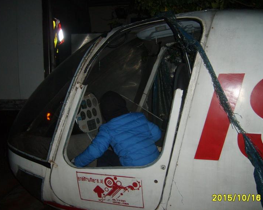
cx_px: 124
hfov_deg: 47.9
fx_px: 296
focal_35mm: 38
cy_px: 102
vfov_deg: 39.1
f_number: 2.8
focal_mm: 5.8
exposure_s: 1/45
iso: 100
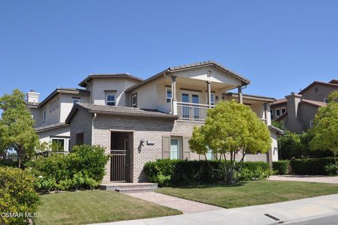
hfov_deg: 53.2
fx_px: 338
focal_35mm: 36
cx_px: 169
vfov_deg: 36.8
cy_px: 112
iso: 200
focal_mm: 24
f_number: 9
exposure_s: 1/320
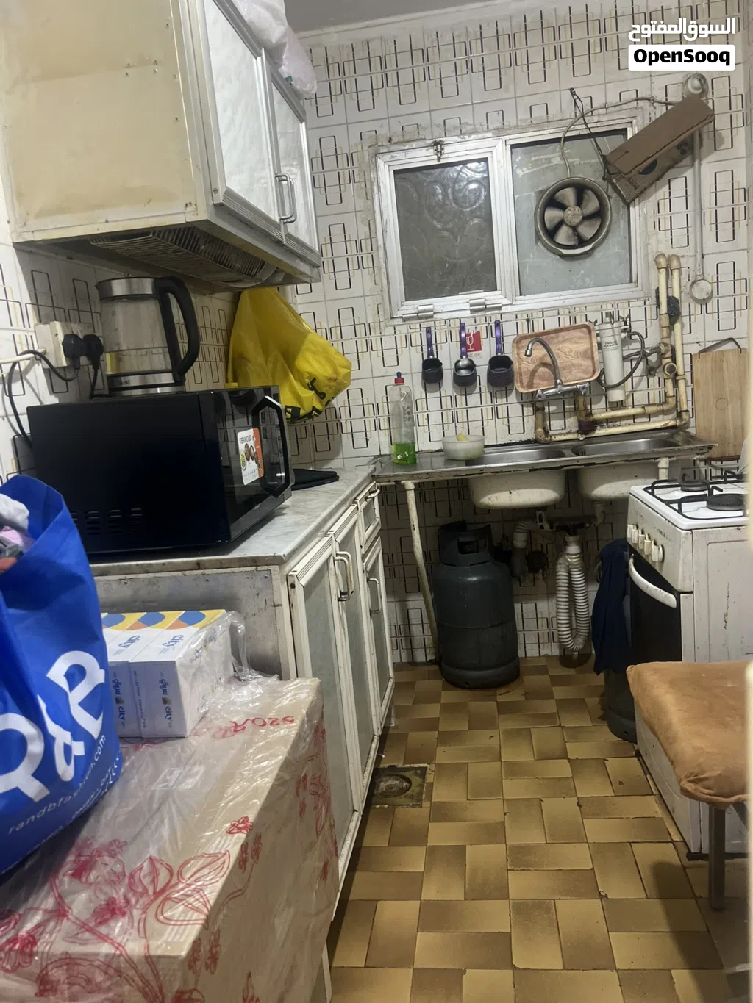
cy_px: 502
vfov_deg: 67.3
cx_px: 376
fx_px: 754
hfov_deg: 53.1
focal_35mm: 26
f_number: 1.5
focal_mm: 5.7
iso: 320
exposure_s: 1/50
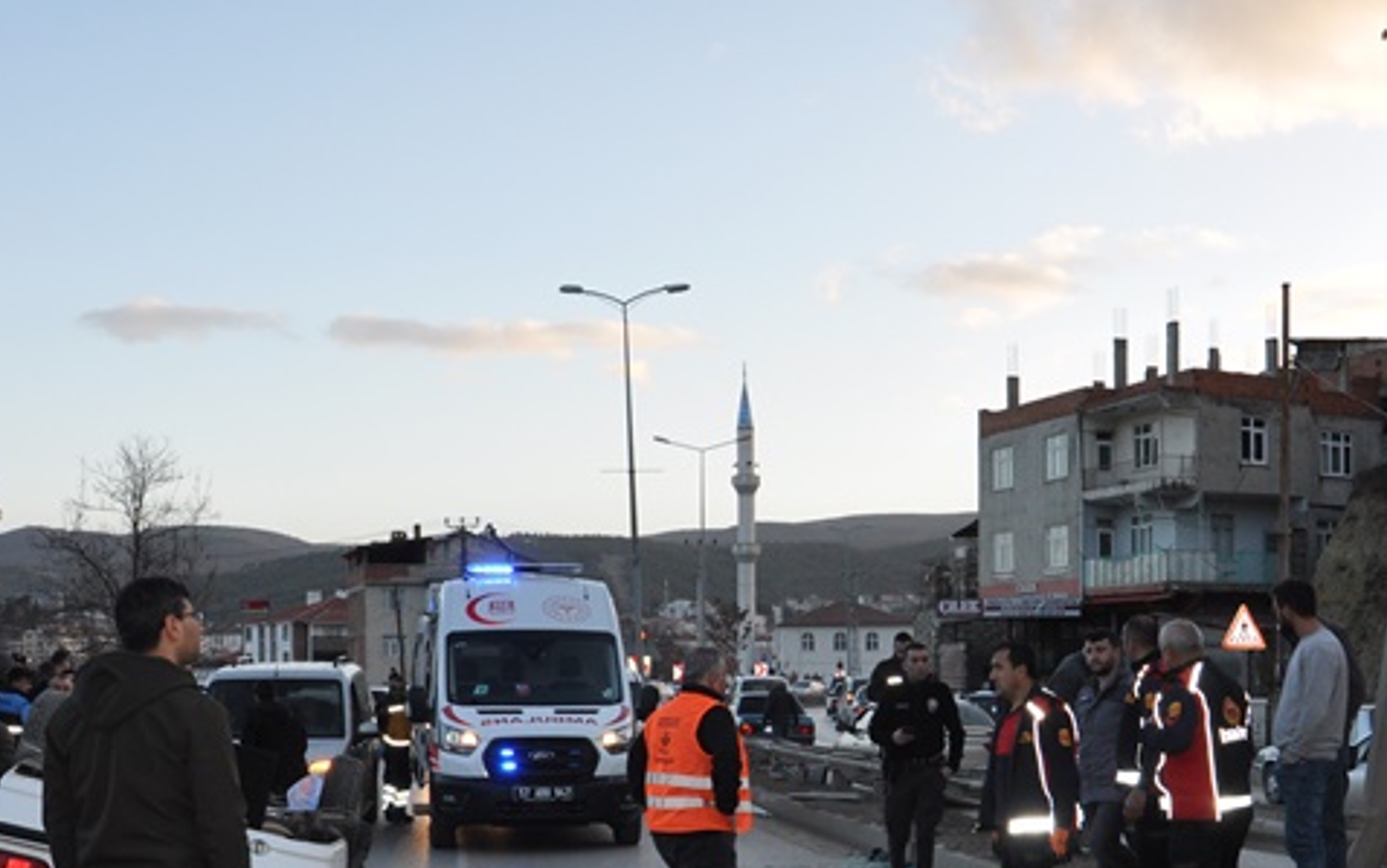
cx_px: 795
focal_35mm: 46
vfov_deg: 27.2
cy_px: 753
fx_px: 1739
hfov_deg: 43.4
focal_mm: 18
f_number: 8
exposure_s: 1/200
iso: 640
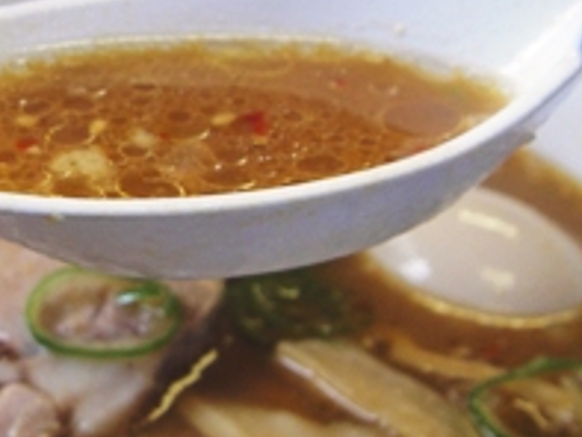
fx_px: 1245
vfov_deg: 19.9
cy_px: 221
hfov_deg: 26.0
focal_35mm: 74
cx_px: 157
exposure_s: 1/30
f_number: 3.3
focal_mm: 6.3
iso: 80
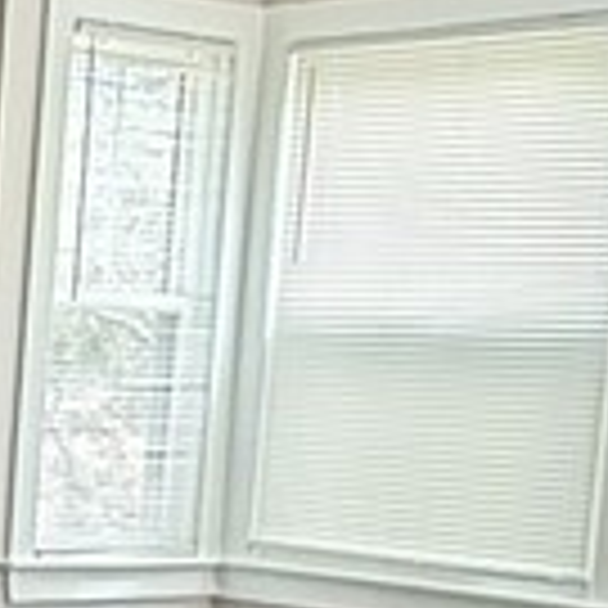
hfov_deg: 12.7
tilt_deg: -6.7
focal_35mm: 117
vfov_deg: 14.6
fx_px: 2325
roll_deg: -2.2
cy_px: 626
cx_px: -667
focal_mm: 2.22
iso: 400
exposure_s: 1/120
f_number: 2.2
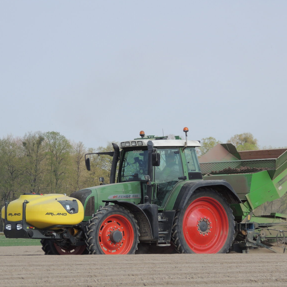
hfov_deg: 7.4
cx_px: 163
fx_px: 2223
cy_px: 143
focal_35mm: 237
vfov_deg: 7.4
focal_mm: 35.6
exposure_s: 1/500
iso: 100
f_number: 4.6
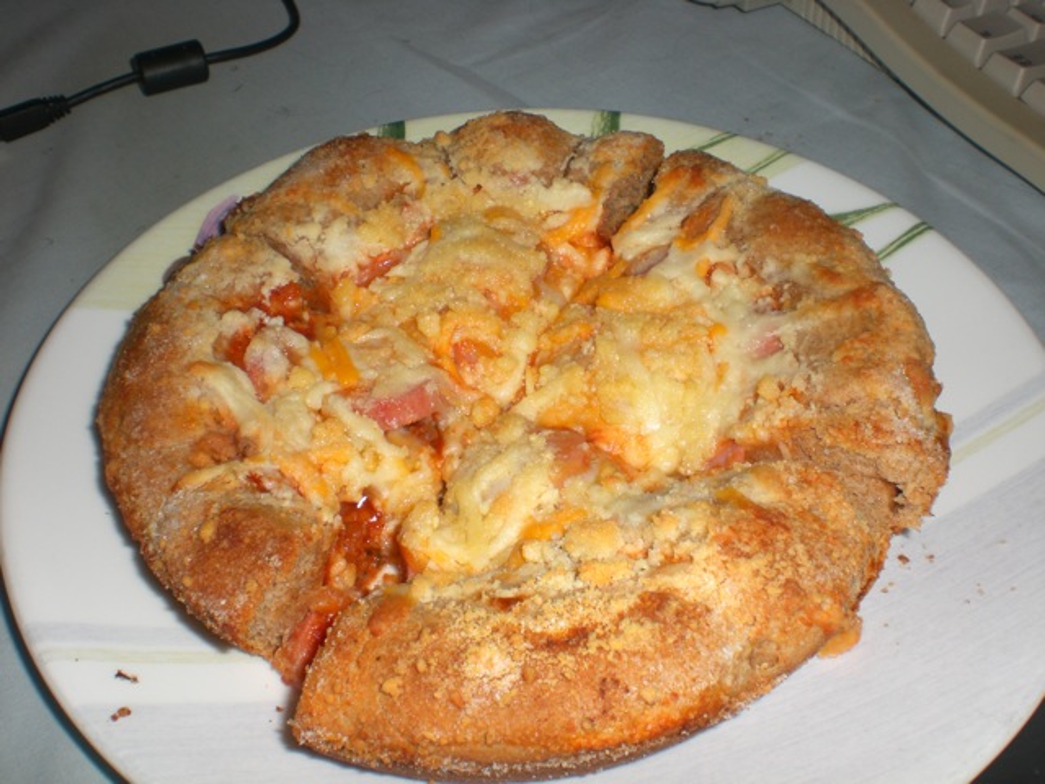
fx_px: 1147
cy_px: 392
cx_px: 522
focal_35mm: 38
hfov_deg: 49.0
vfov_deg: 37.7
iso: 50
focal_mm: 6.3
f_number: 4.4
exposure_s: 1/60
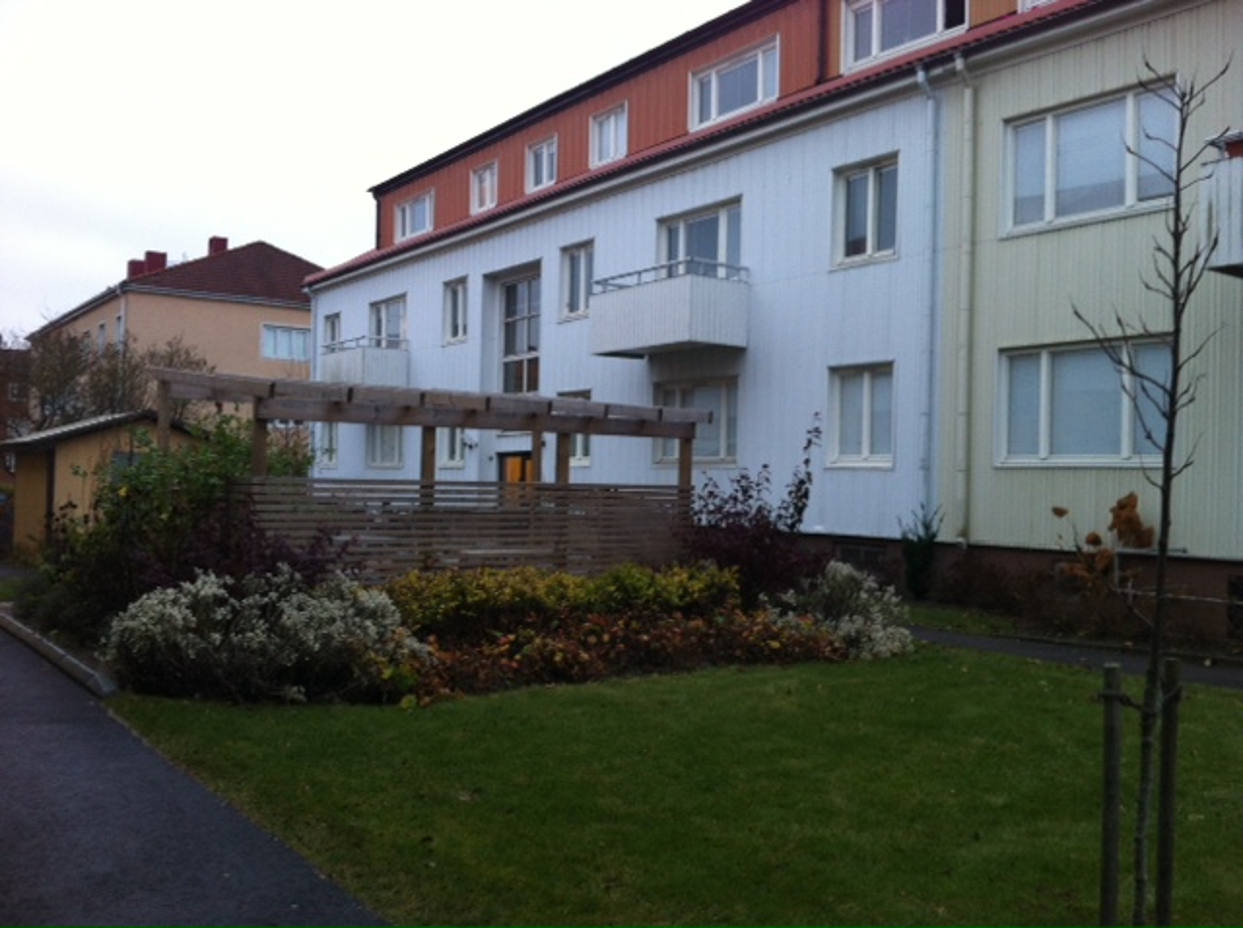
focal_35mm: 35
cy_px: 464
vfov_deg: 40.6
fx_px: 1255
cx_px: 622
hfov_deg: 52.7
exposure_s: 1/15
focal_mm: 3.85
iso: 80
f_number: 2.8
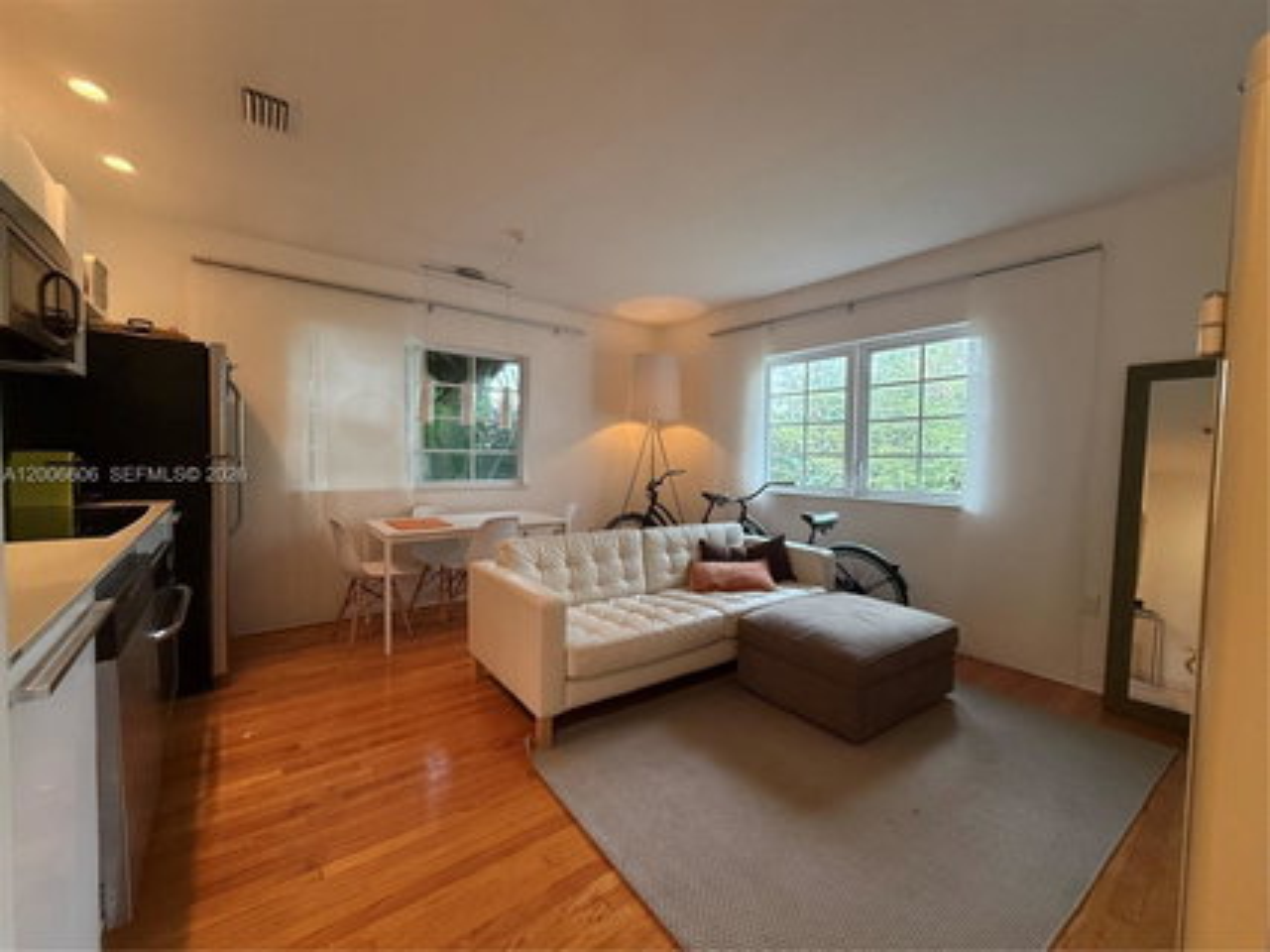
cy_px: 476
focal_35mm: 14
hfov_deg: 102.1
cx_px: 635
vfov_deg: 85.6
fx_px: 513
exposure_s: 1/120
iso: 400
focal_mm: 2.22
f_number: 2.2
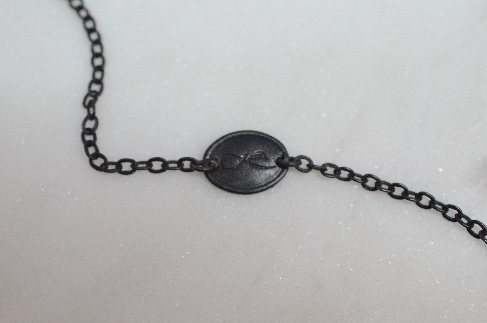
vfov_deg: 21.1
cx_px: 234
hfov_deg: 31.5
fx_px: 864
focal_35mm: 64
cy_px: 162
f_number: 8
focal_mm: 40
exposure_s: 1/800
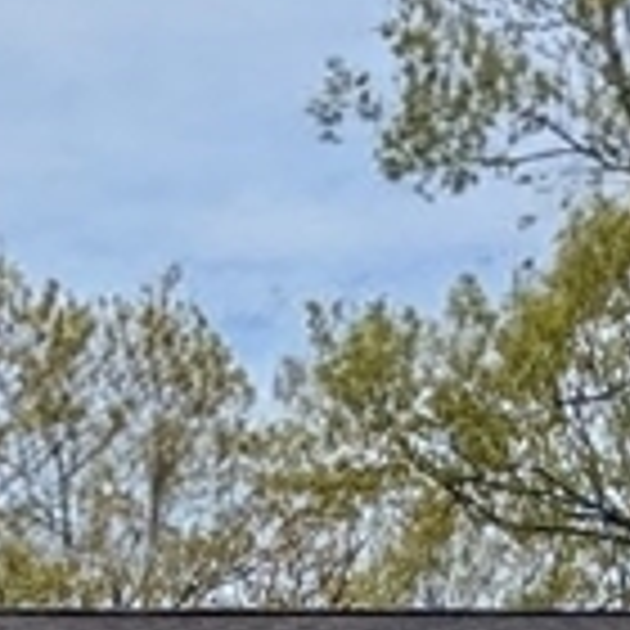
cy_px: 1449
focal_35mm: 155
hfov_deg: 11.3
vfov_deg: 10.0
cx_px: 356
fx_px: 3192
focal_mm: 6.81
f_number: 1.85
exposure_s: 1/1348
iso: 49
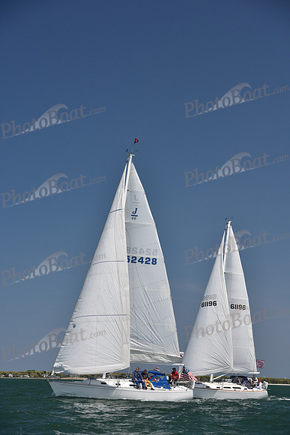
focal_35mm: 102
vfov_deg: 20.0
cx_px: 145
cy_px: 218
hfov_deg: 13.4
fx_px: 1232
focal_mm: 102
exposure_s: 1/800
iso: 320
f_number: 7.1
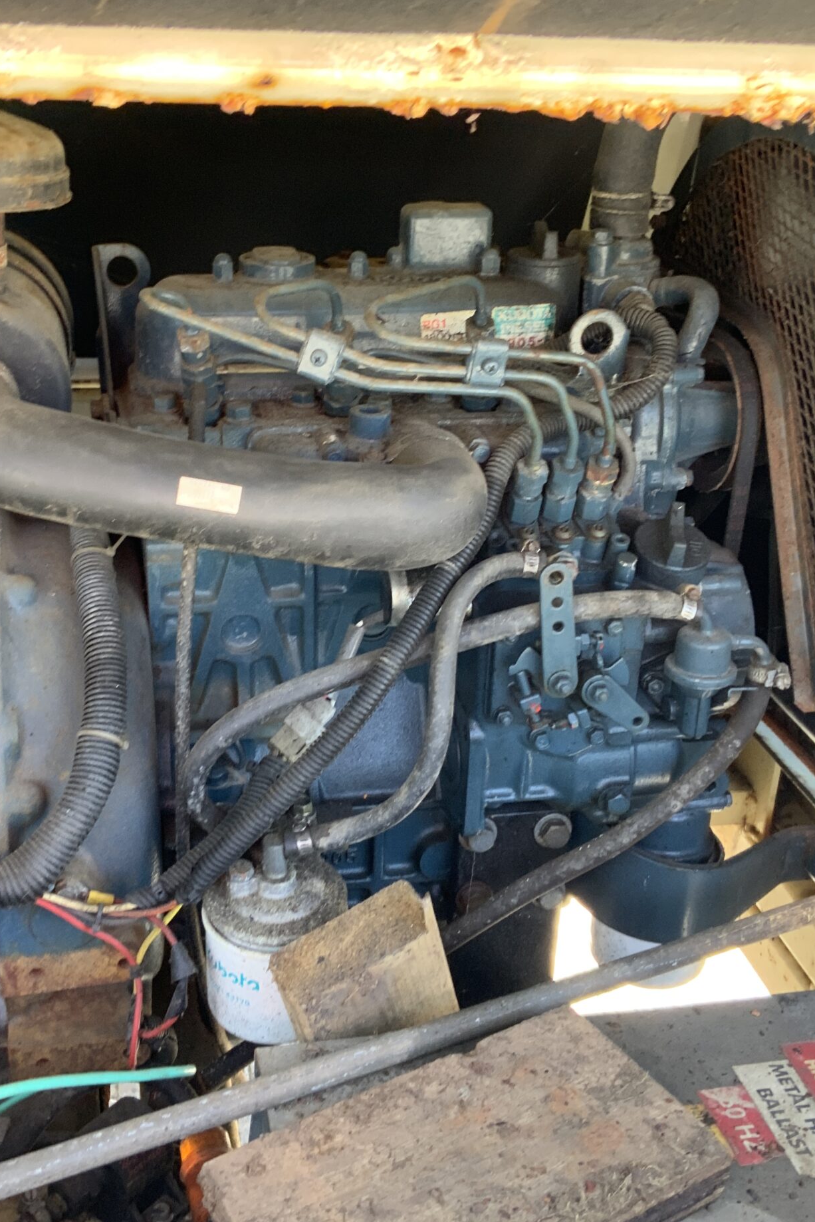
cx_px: 332
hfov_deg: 31.8
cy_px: 605
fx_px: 1426
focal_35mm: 42
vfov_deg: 46.4
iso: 64
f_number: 1.8
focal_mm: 3
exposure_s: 1/88
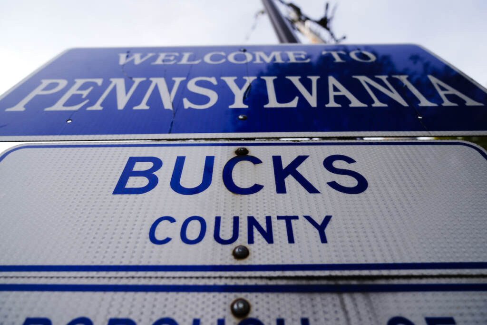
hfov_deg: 73.7
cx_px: 244
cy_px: 162
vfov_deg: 53.1
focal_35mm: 24
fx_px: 325
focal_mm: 24
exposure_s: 1/640
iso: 50
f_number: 2.8
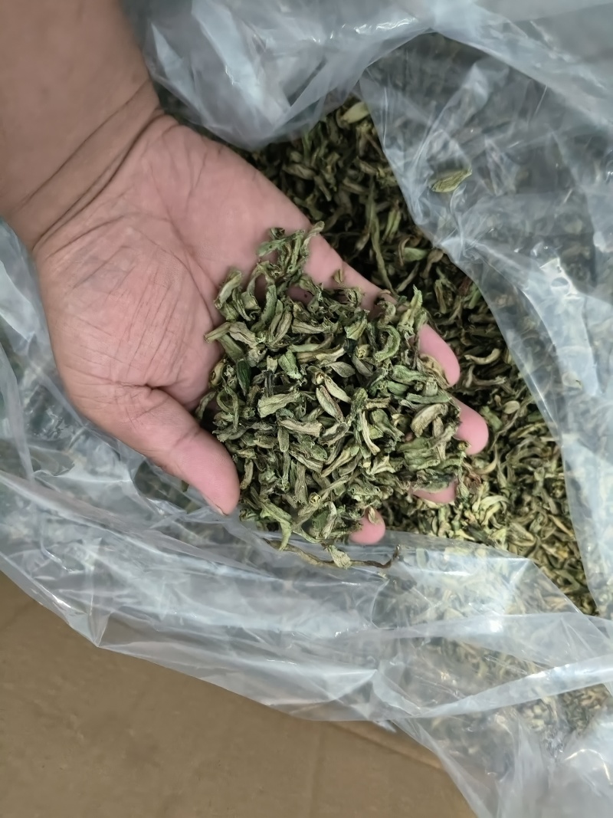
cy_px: 409
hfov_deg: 53.1
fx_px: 614
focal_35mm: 26
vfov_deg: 67.3
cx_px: 306
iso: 4000
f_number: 1.8
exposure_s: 1/50.1
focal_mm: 4.84
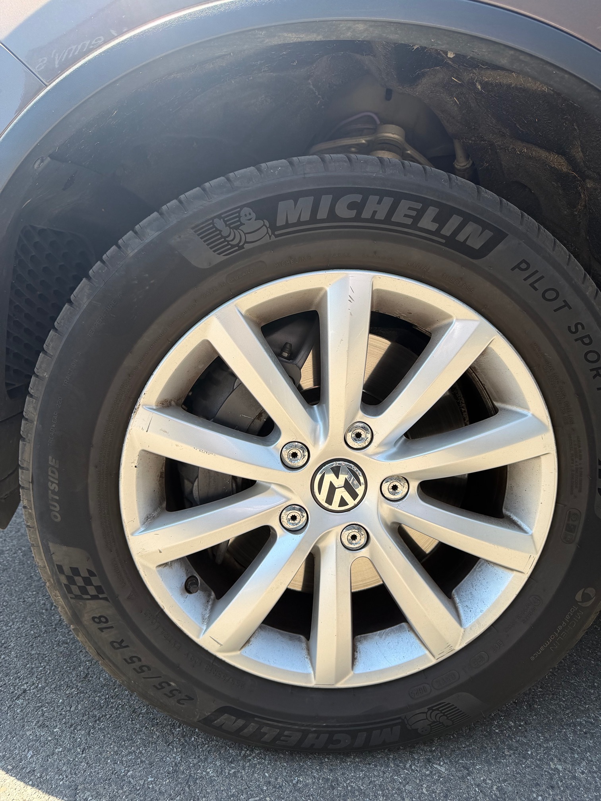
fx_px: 556
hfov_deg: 56.8
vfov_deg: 71.6
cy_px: 400
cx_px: 300
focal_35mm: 24
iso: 80
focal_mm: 6.76
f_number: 1.78
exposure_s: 1/920
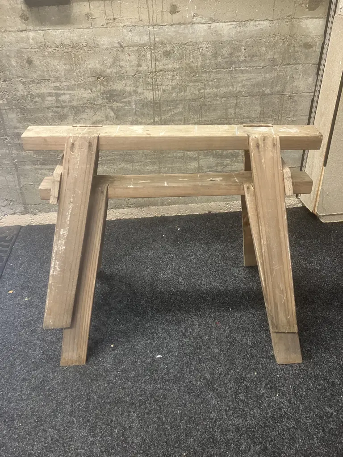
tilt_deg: -31.0
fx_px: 370
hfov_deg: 49.7
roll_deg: +2.6
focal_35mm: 28
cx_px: 172
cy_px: 228
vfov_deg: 63.4
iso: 250
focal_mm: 3.99
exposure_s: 1/50
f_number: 1.8
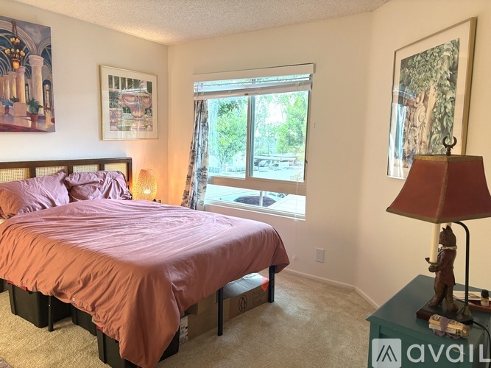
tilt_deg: -5.6
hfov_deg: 67.3
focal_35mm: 26
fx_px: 369
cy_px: 184
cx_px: 246
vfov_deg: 53.0
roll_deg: -1.8
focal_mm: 5.96
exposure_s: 1/60
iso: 160
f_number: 1.6
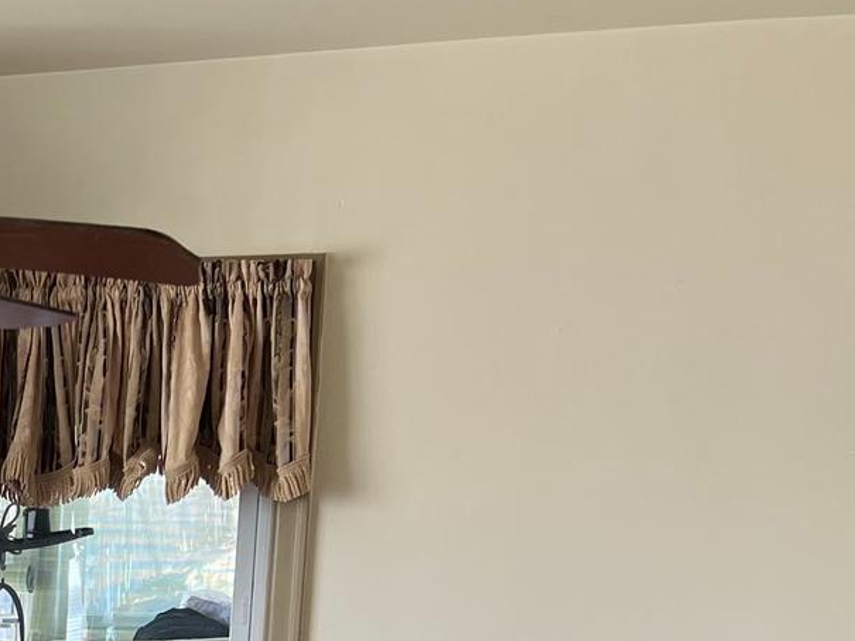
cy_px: 1048
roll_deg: -1.3
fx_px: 2174
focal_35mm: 88
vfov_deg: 15.1
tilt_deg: -12.1
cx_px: -321
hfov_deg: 20.0
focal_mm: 5.7
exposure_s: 1/121
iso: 80
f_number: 1.5
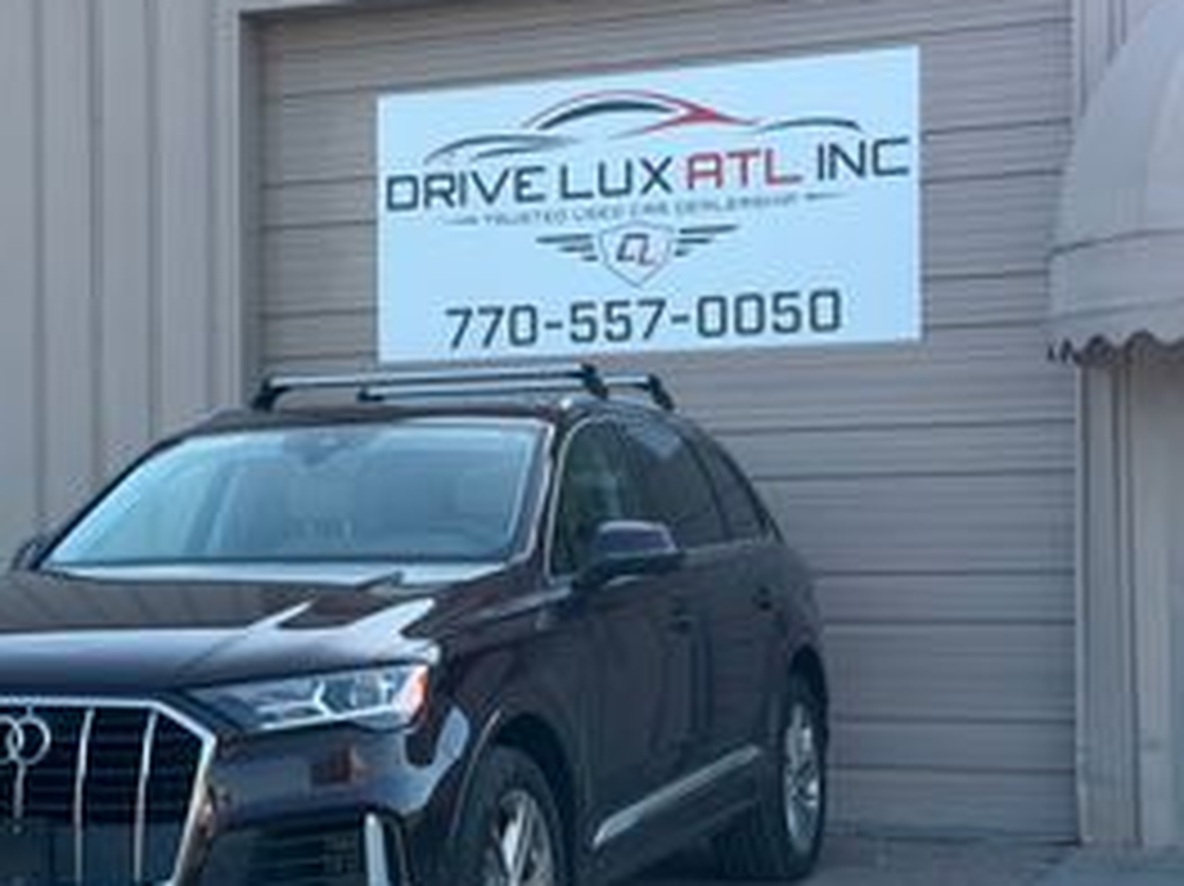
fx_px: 2496
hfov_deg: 26.4
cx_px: 320
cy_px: 504
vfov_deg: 20.1
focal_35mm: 73
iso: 100
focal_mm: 6.76
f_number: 1.78
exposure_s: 1/1285
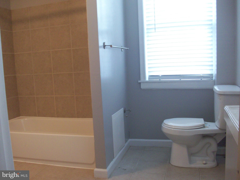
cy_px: 90
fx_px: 236
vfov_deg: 41.8
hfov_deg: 54.0
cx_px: 120
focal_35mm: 34
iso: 160
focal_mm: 5.7
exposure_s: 1/19
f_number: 2.8
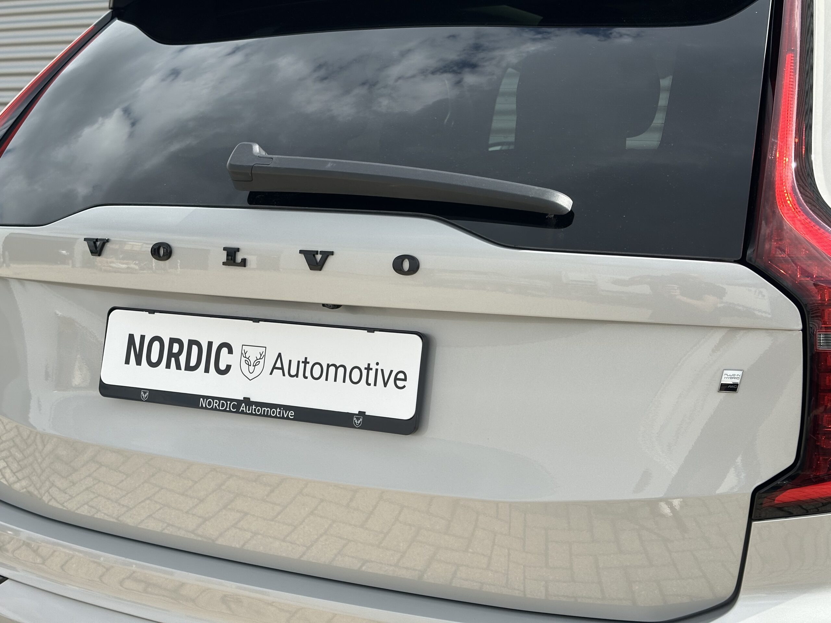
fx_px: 1152
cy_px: 312
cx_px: 416
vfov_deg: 30.3
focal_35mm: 48
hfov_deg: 39.7
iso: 64
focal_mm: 6.86
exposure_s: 1/2532
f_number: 1.78
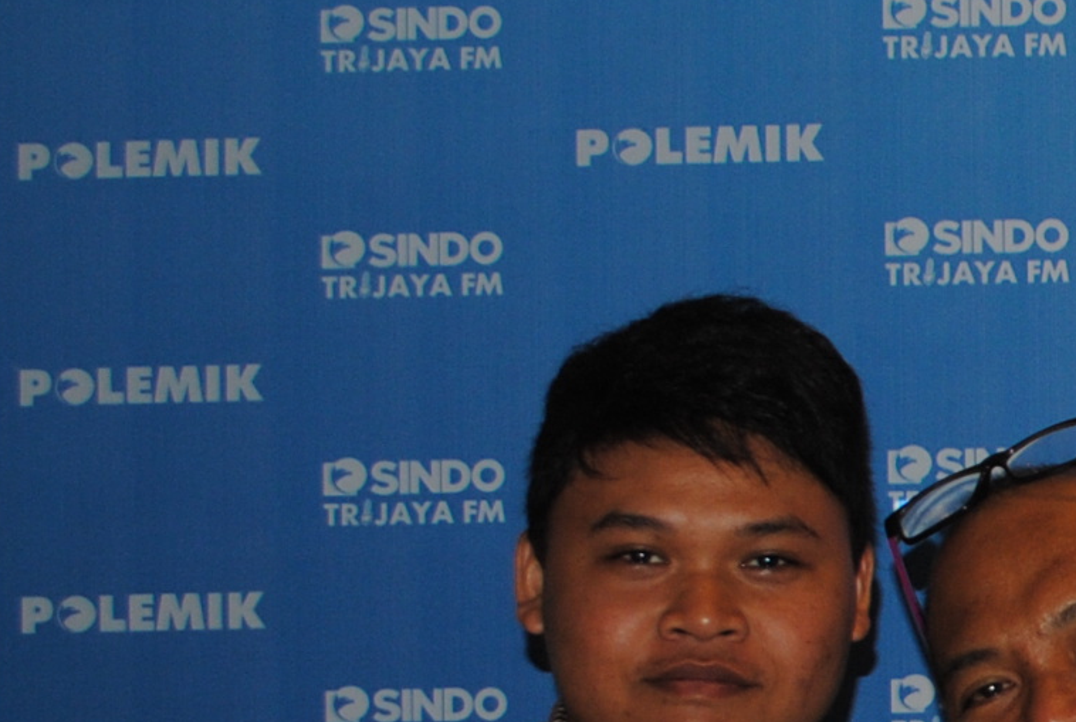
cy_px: 725
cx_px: 1722
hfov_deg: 14.8
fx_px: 3774
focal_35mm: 126
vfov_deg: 10.8
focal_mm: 22
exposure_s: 1/60
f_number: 4
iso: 200
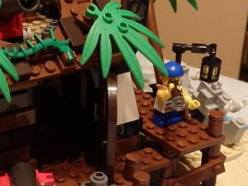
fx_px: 537
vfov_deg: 19.6
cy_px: 84
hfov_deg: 25.3
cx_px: 28
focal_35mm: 75
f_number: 3
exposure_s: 1/30
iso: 800
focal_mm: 4.5
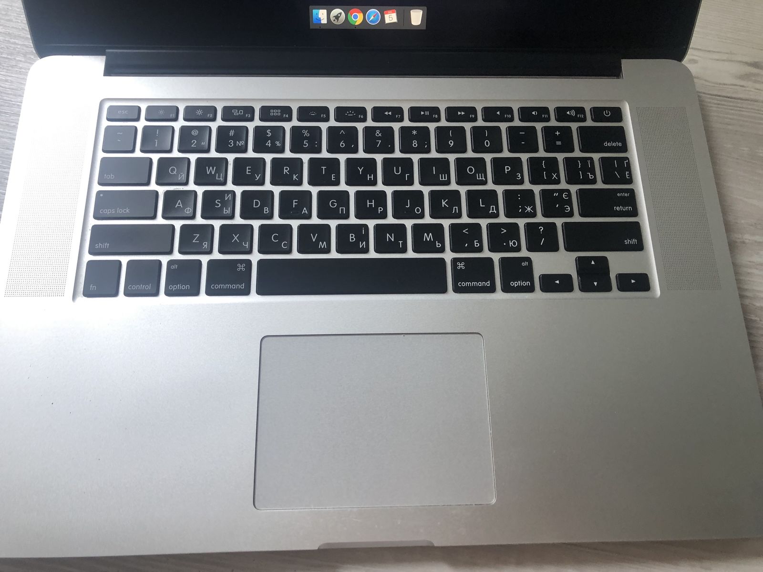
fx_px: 617
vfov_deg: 49.7
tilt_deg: -71.7
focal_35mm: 28
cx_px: 382
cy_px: 286
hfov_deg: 63.4
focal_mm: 3.99
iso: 25
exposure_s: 1/40
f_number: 1.8
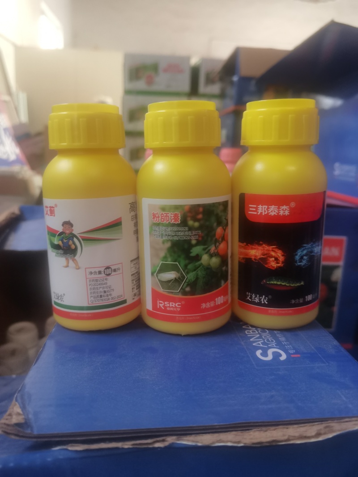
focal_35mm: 27
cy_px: 238
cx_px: 179
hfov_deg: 51.3
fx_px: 372
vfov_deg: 65.3
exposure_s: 1/33.3
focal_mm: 4.94
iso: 250
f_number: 1.9
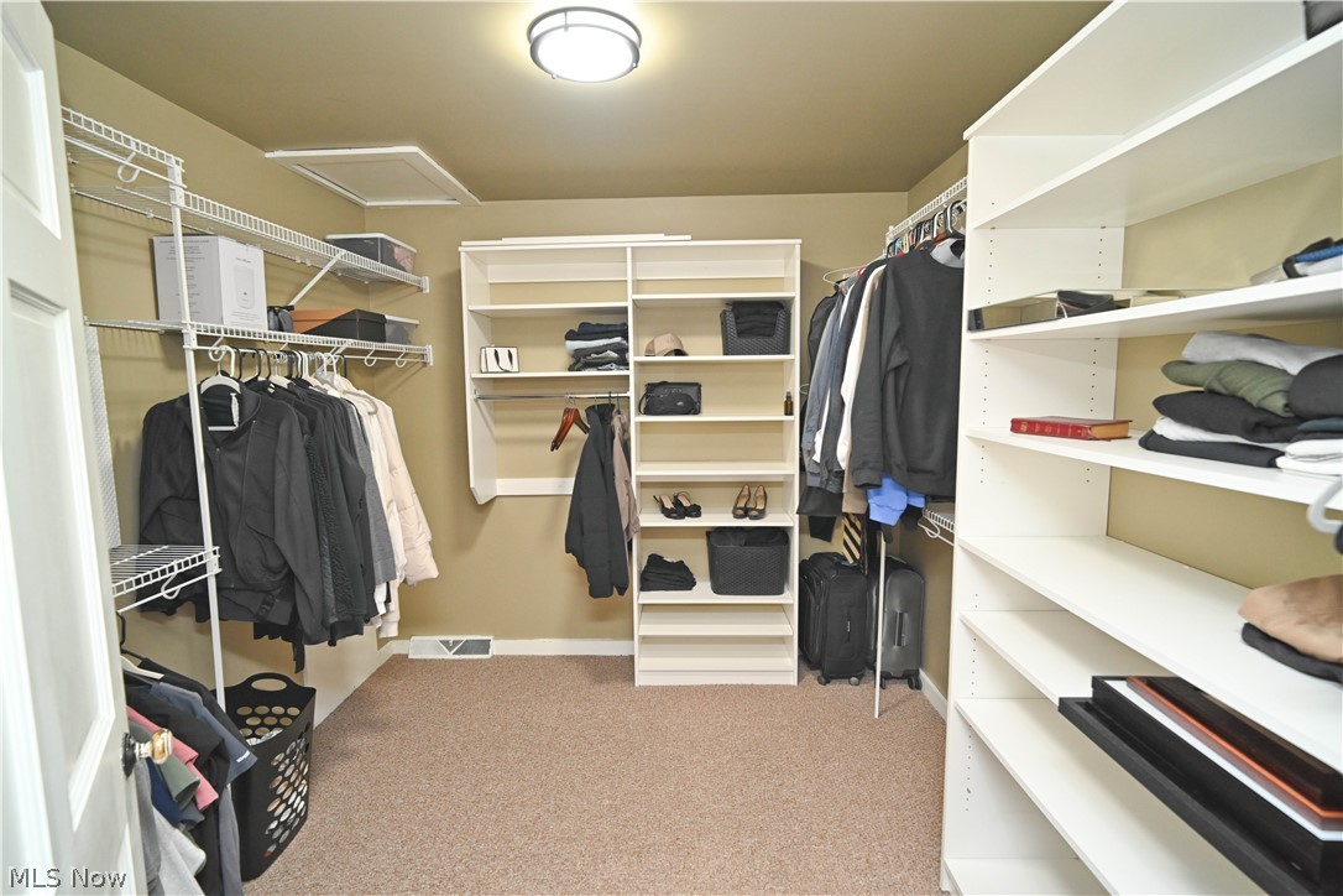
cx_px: 672
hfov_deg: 96.7
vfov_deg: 73.7
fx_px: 597
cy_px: 448
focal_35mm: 16
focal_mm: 16
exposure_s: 1/60
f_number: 4
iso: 1600
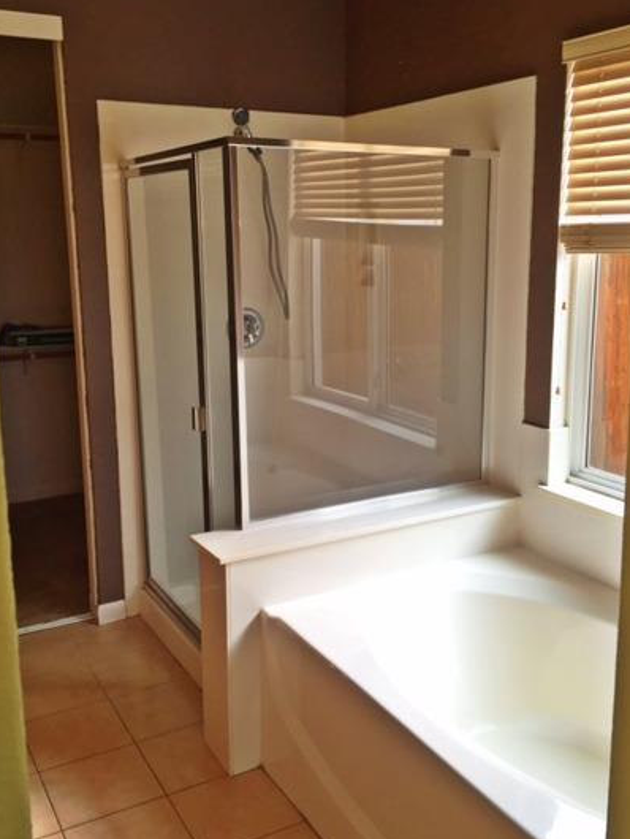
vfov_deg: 52.6
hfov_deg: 40.7
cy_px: 391
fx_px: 849
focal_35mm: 35
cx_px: 323
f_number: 2.2
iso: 32
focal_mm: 4.15
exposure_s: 1/120
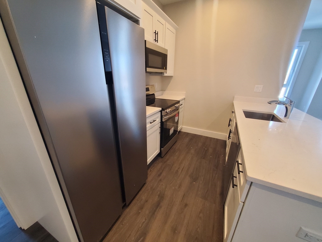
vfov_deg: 89.9
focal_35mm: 13
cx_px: 161
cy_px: 121
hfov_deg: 106.2
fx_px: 121
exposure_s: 1/60
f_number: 2.2
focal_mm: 1.8
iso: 400
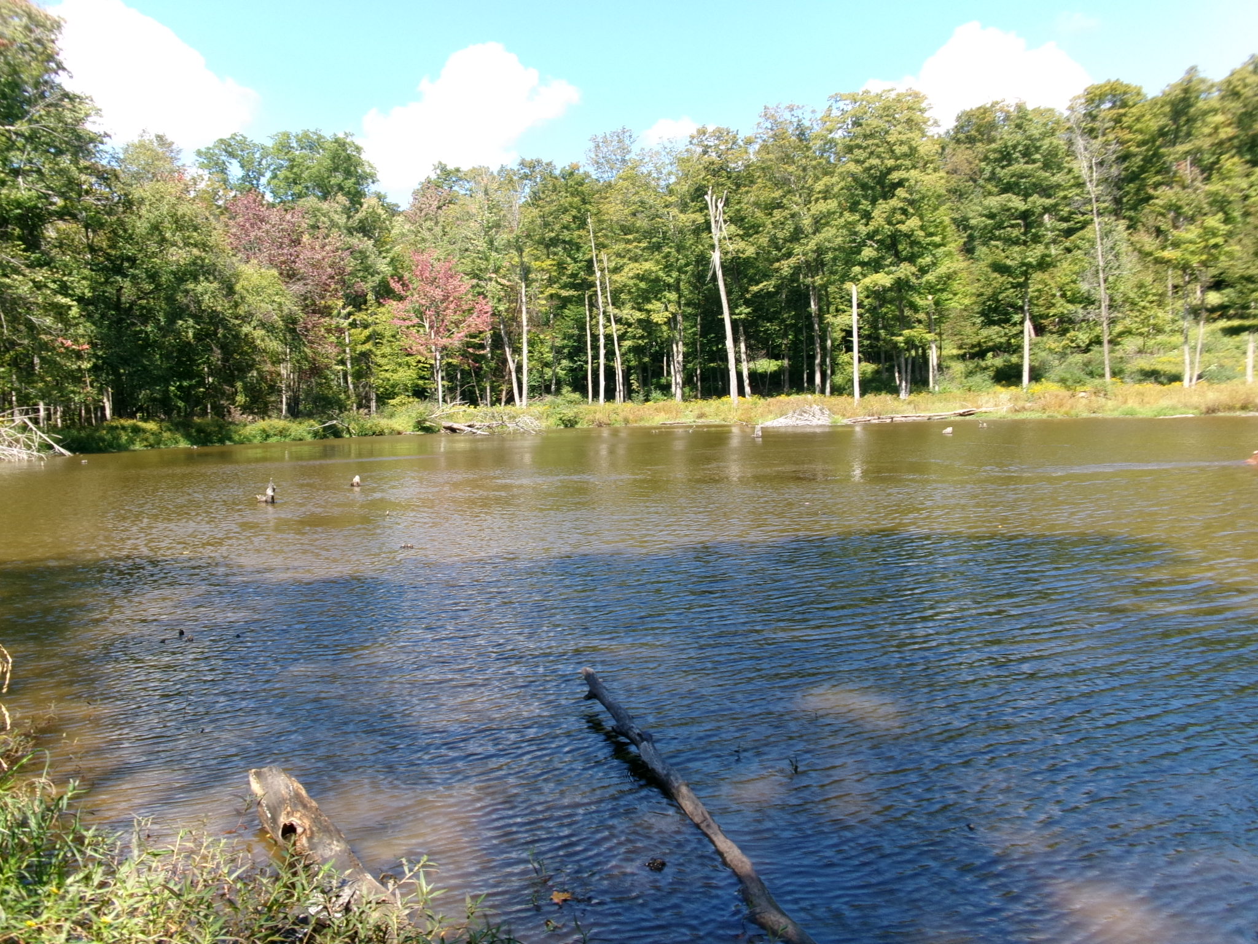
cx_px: 629
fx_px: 1018
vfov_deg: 49.7
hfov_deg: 63.4
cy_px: 472
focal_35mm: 28
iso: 100
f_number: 10.8
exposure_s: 1/38
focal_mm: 5.1
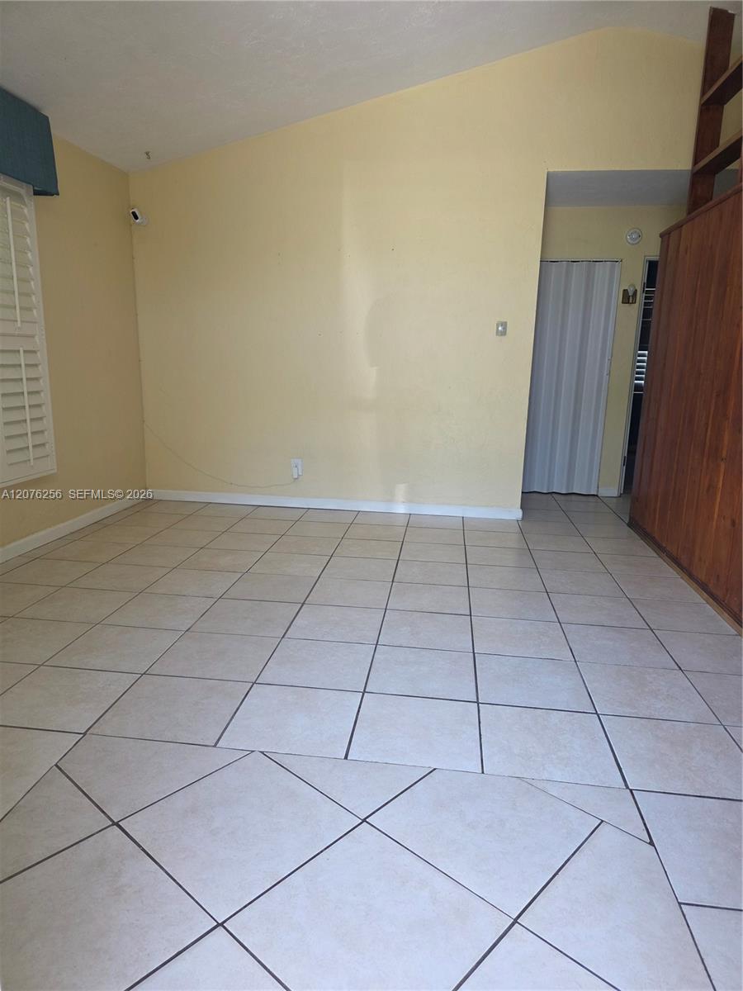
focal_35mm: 23
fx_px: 658
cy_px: 496
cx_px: 372
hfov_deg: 58.9
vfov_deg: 73.9
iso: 160
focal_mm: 6.3
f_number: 1.7
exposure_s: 1/180
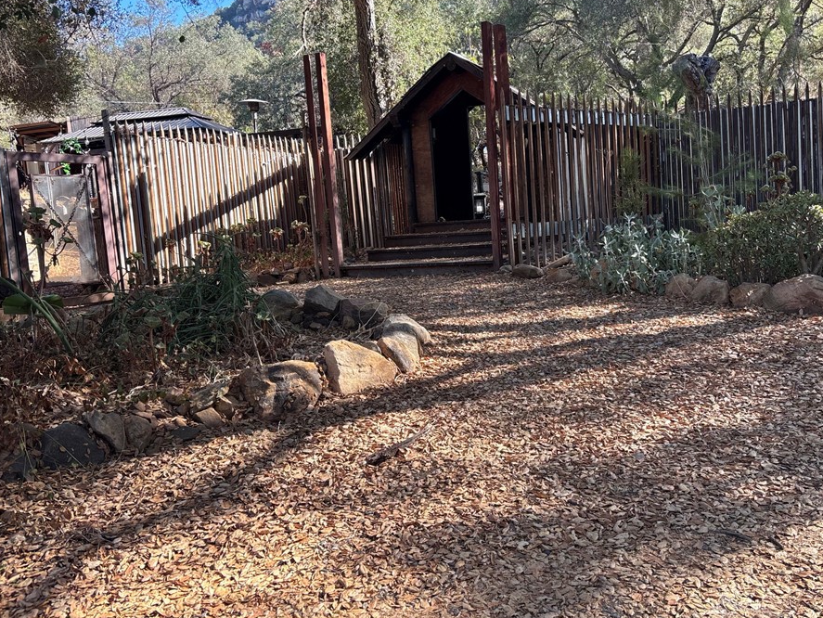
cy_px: 283
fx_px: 714
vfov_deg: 46.8
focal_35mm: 30
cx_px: 469
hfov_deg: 59.7
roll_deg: +3.2
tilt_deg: -5.5
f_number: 1.6
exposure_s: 1/286
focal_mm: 5.96
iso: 50
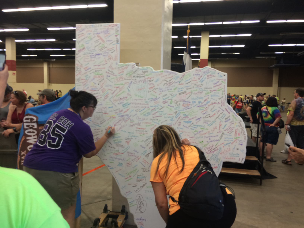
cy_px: 114
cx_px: 152
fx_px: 255
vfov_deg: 48.2
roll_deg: -1.3
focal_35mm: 29
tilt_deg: -10.2
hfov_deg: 61.7
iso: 50
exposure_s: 1/30
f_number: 2.2
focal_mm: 4.15
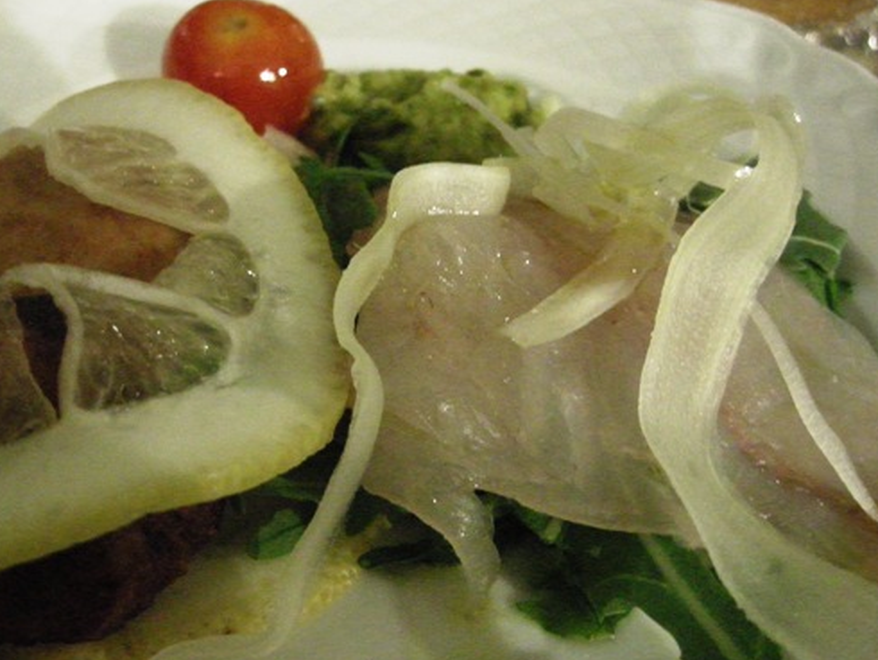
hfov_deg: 40.3
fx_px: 1193
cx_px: 360
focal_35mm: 47
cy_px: 369
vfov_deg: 30.9
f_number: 2.7
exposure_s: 1/30
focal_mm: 7.5
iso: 1600
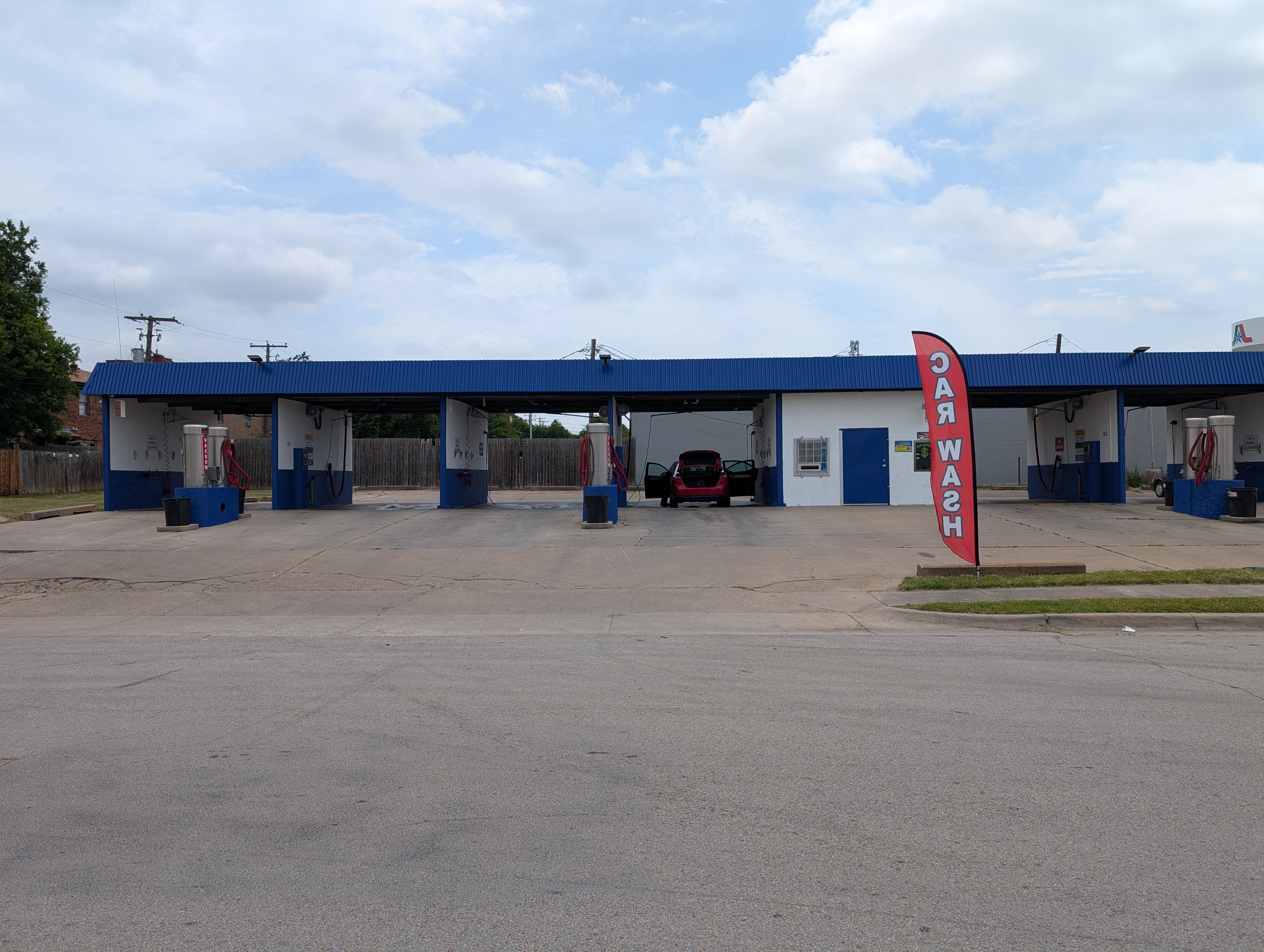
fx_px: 878
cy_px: 476
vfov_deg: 56.9
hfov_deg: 71.5
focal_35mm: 24
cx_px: 632
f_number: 1.68
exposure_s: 1/1603
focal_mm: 6.9
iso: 22
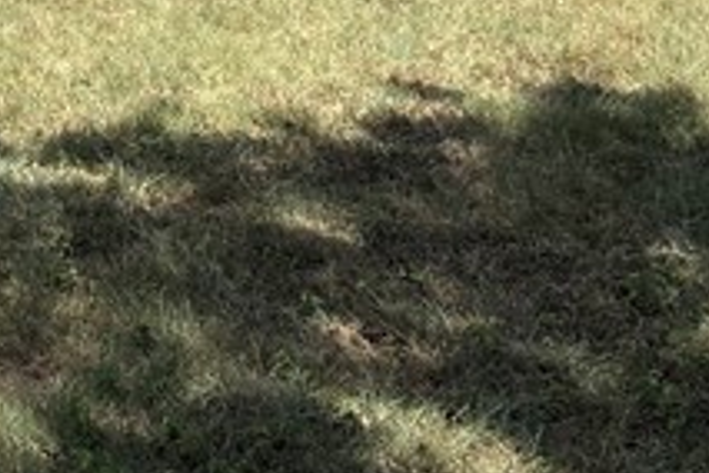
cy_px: -473
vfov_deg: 9.8
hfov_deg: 13.7
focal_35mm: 130
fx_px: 2560
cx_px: -656
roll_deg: +0.3
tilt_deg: +0.2
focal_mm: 5.96
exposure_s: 1/2538
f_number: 1.6
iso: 50
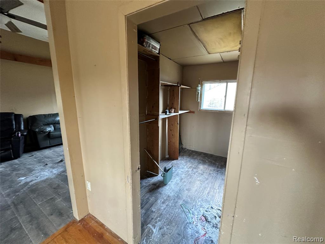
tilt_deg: -10.5
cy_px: 122
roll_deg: -2.8
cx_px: 162
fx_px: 131
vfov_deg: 85.7
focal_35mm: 14
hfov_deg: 102.1
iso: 500
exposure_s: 1/60
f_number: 2.2
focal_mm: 2.22
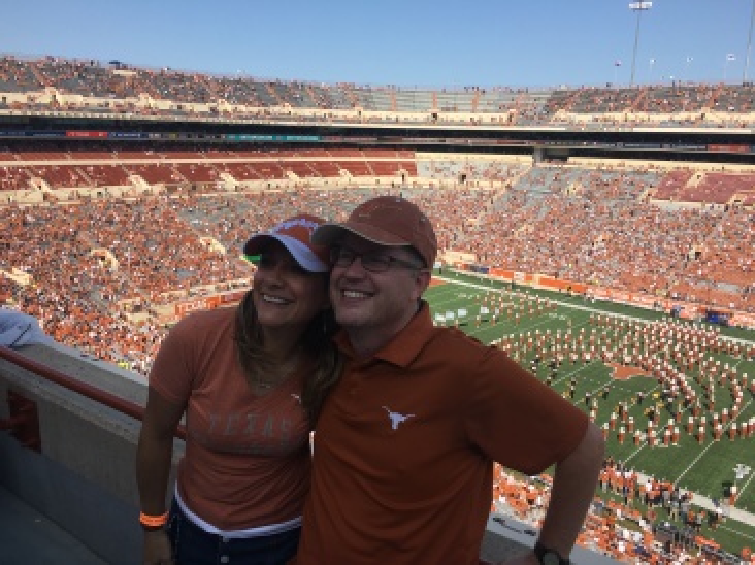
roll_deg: -1.0
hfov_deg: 61.7
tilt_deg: -13.5
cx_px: 378
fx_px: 632
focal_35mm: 29
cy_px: 282
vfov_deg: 48.2
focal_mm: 4.15
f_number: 2.2
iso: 25
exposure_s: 1/1425
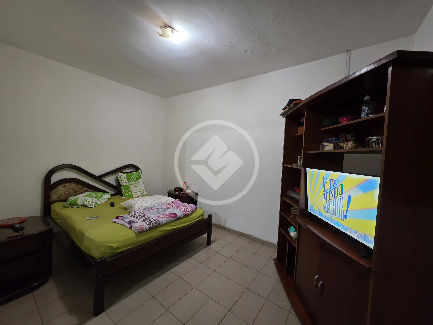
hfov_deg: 106.2
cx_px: 216
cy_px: 162
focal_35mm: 13
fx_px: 163
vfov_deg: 89.9
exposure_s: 1/30
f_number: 1.9
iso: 250
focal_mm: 2.2
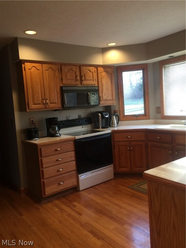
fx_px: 208
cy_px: 124
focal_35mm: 29
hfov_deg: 48.2
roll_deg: +3.5
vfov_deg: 61.7
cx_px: 93
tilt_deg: -3.9
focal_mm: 4.15
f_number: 2.2
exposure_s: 1/15
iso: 40
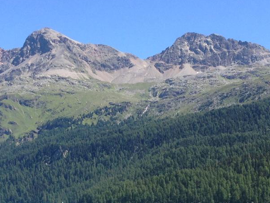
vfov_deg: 16.2
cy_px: 228
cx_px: 129
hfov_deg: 22.3
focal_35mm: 88
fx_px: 686
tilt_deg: -3.9
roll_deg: -0.6
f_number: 2.4
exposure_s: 1/786
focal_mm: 4.12
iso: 50
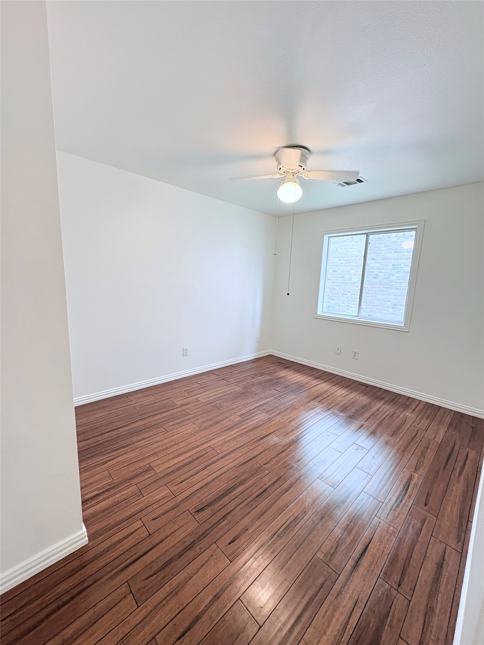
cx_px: 242
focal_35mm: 14
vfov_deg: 102.1
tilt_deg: -9.8
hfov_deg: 85.7
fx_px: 261
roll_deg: -2.6
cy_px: 322
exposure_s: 1/60
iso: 320
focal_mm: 2.22
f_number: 2.2
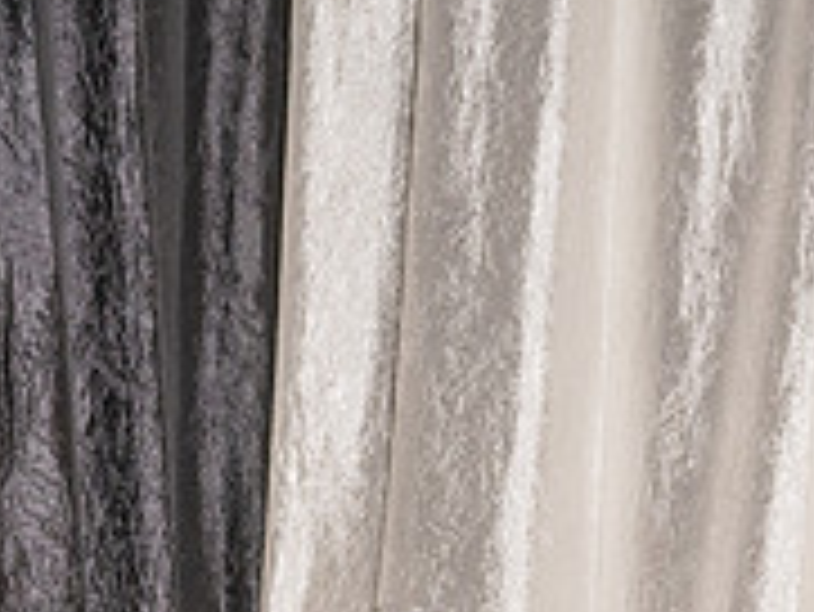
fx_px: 2965
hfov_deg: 15.4
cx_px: 774
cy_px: 917
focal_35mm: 126
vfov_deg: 11.3
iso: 800
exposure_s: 1/200
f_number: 5
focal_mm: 32
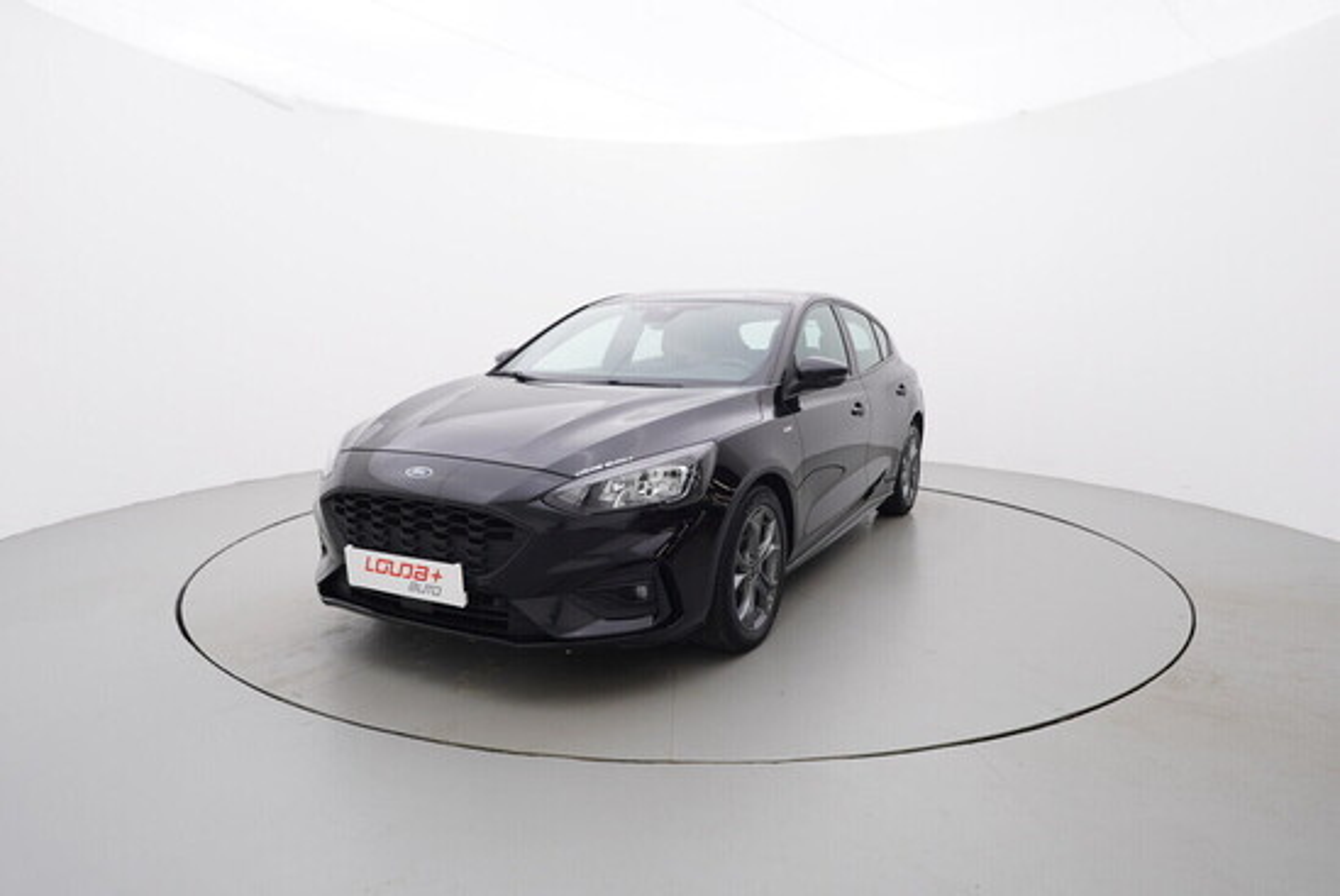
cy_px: 448
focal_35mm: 22
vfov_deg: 56.2
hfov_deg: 77.3
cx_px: 670
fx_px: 838
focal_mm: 15
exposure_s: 1/80
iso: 200
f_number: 5
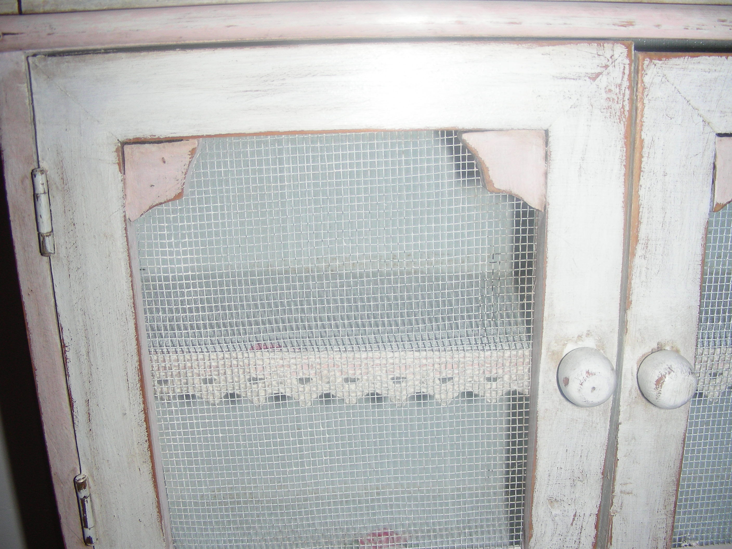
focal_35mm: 38
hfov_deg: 49.0
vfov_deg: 37.7
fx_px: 804
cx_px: 366
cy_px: 274
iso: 50
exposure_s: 1/60.1
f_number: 3.5
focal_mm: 6.3
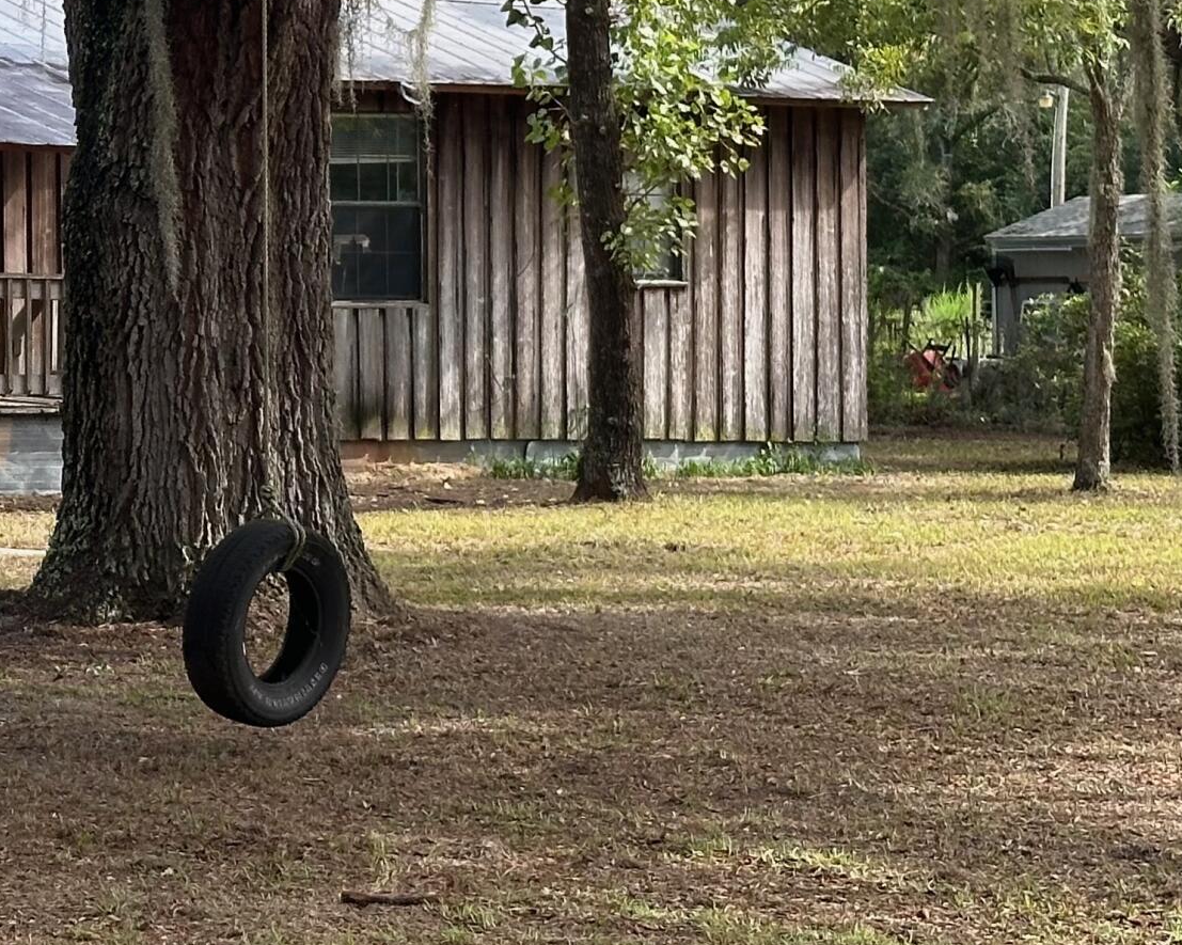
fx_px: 4442
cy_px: 297
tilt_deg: -0.1
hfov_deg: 14.8
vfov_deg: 12.1
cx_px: -60
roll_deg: +0.1
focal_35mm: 127
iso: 64
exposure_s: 1/623
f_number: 1.78
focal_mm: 6.86
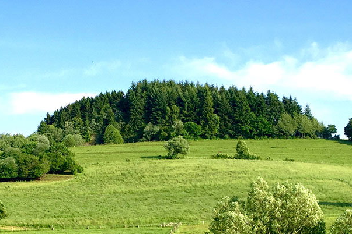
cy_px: 214
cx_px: 129
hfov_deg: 31.3
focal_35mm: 64
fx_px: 626
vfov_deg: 20.8
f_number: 2.2
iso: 32
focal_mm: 4.15
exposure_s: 1/989
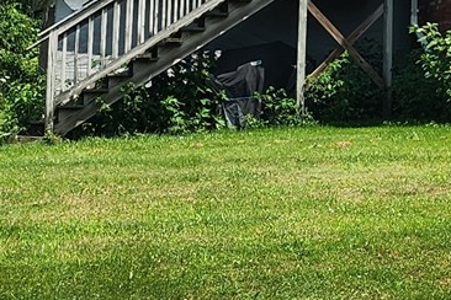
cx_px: 675
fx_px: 1679
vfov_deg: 10.1
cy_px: -66
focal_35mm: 134
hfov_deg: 14.3
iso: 12
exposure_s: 1/1096
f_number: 1.8
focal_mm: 6.4
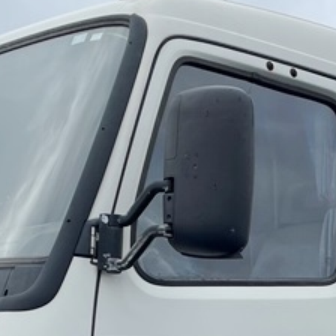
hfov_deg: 16.3
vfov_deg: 15.7
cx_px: 318
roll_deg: -0.8
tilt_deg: +1.3
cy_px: 442
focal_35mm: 105
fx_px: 1153
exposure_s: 1/910
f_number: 1.6
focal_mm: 4.2
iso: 32
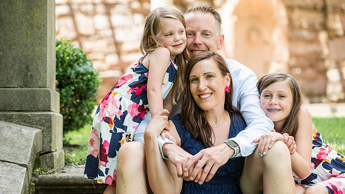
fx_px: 1217
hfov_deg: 16.1
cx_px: 174
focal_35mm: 133
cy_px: 95
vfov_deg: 9.1
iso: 800
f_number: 4
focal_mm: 125
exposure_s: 1/640
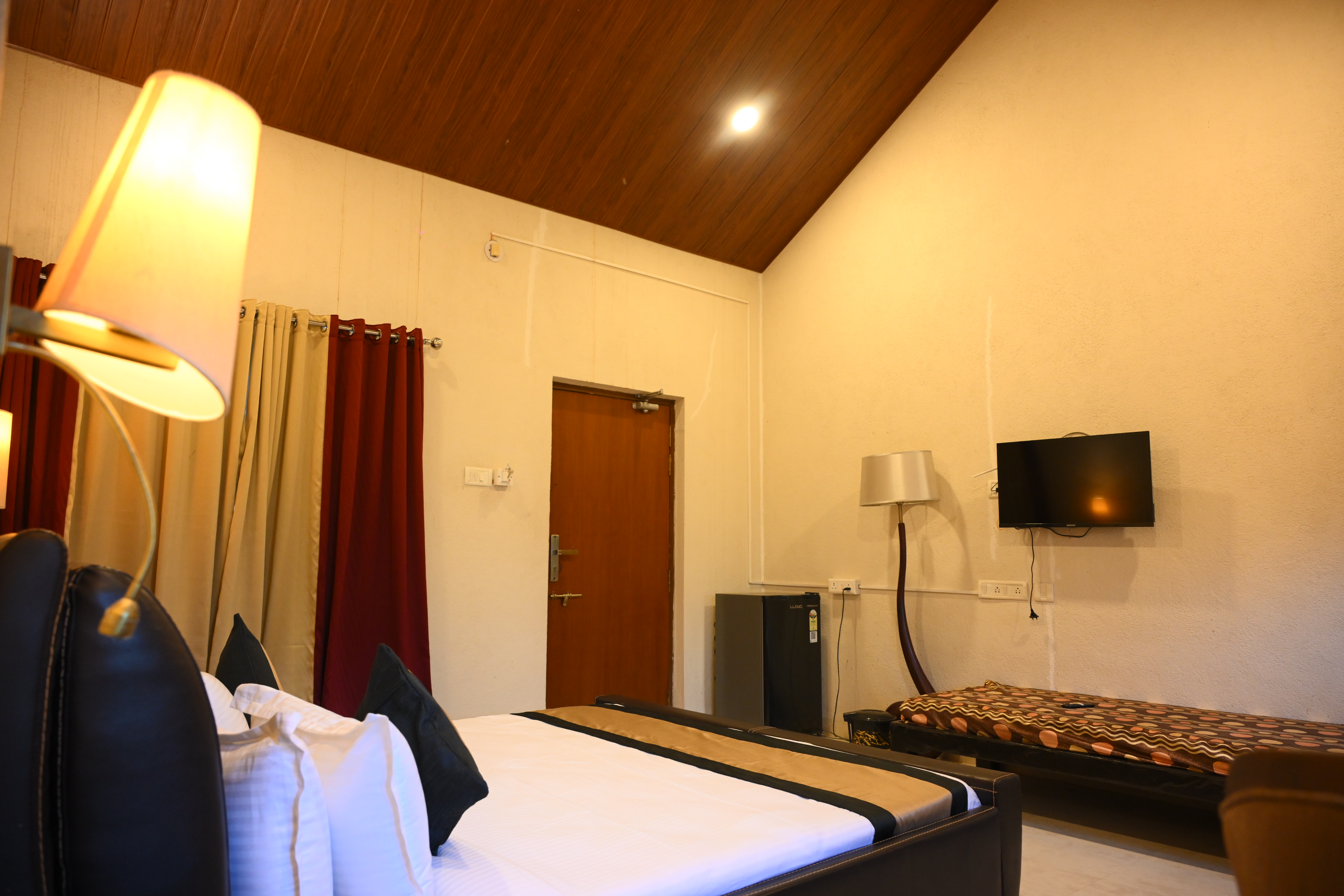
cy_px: 448
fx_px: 896
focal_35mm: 24
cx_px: 672
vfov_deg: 53.1
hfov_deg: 73.7
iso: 1600
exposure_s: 1/60
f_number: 4
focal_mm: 24
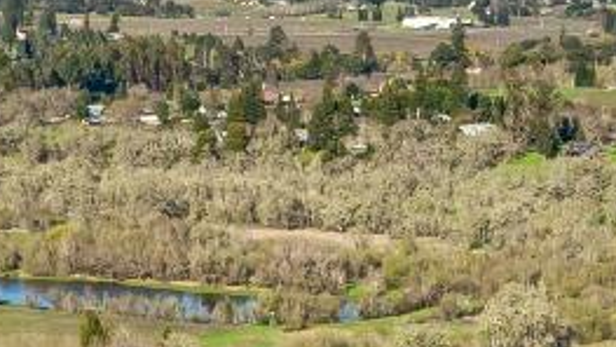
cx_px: 297
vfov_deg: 7.5
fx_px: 2434
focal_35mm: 149
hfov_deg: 14.4
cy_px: 880
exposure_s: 1/3200
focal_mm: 12.29
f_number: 2.8
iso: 150
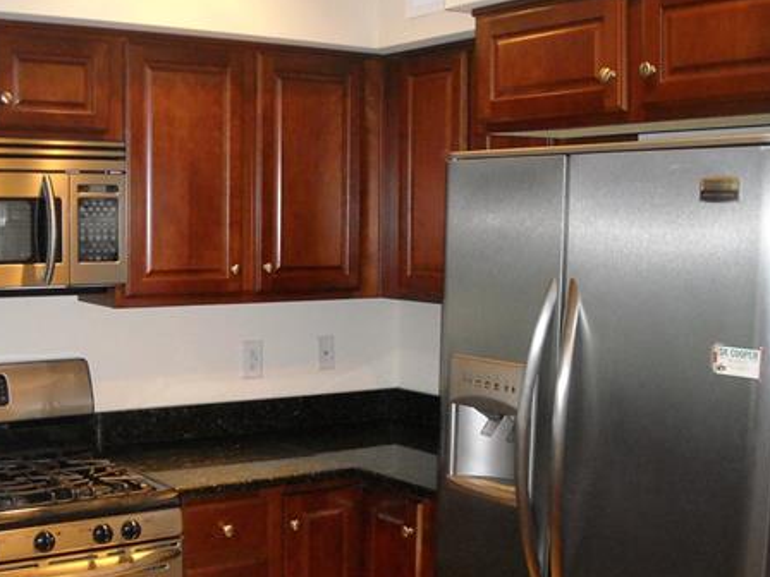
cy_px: 347
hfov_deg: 37.7
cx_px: 253
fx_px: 1112
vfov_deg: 29.0
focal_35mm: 50
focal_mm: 5.7
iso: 400
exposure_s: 1/60
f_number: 2.8
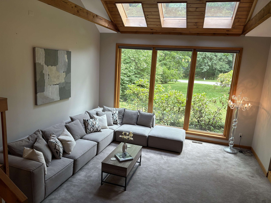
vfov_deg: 53.1
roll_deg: -2.9
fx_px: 204
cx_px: 136
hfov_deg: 67.3
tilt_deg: -11.3
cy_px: 102
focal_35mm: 26
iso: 50
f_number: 1.6
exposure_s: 1/120
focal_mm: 5.96
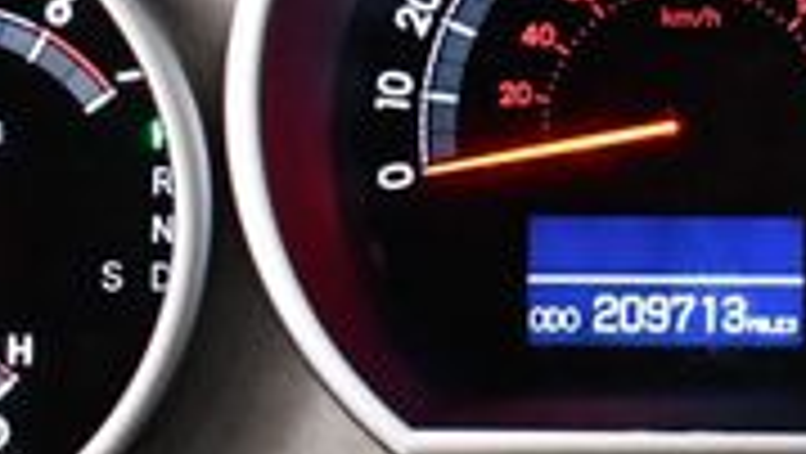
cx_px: 716
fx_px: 2887
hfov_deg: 15.7
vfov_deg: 9.0
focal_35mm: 135
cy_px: 90
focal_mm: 18
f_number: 3.5
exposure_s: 1/60
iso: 4000
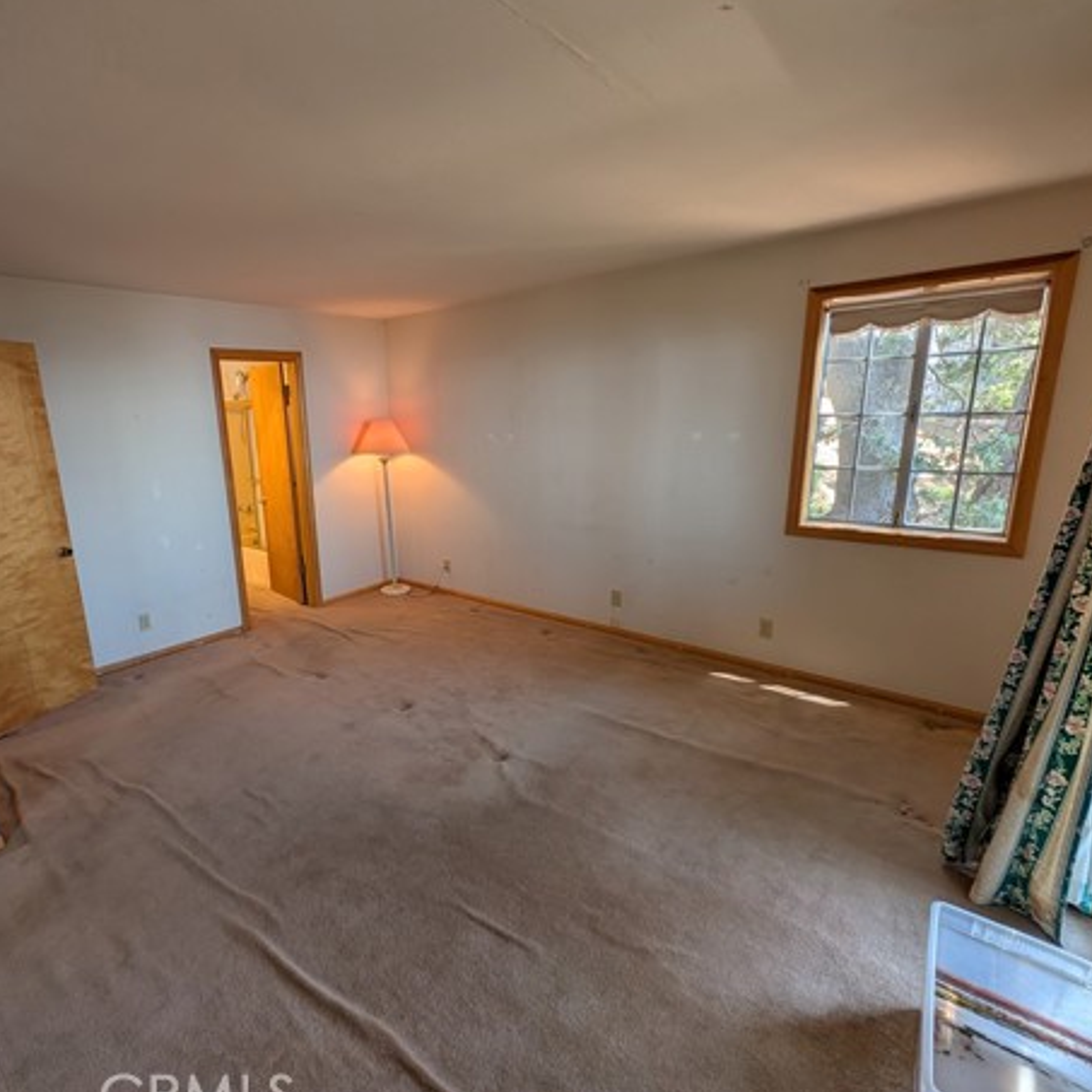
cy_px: 551
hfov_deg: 90.2
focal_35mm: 15
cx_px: 451
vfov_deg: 91.1
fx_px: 535
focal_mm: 2.02
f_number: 1.7
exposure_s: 1/120
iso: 42
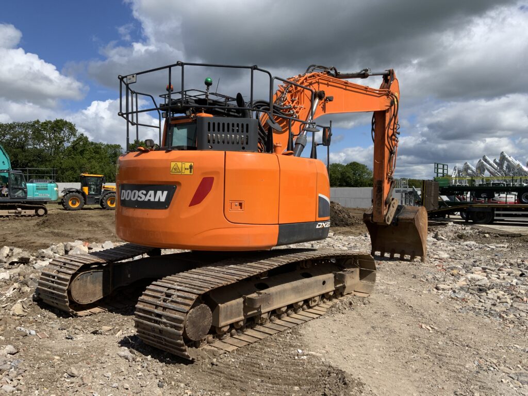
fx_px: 442
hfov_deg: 61.7
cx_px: 264
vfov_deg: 48.2
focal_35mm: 29
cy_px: 198
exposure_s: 1/2667
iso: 16
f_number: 1.8
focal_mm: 3
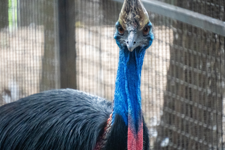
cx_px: 102
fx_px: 3225
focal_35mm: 516
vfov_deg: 2.7
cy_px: 82
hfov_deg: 4.0
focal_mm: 300
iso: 6400
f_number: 6.3
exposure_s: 1/250
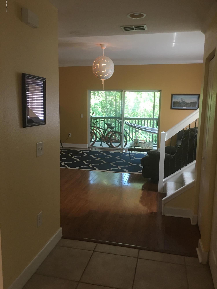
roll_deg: -1.5
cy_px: 144
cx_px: 108
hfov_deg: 48.2
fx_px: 242
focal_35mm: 29
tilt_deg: -7.1
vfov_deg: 61.7
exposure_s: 1/15
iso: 64
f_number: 2.2
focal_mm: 4.15
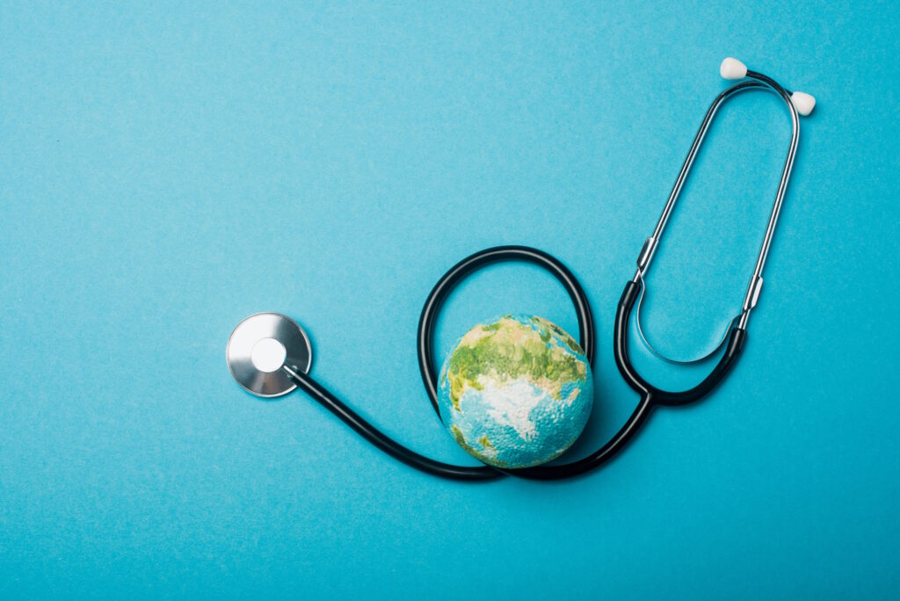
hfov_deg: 39.6
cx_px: 450
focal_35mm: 50
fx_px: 1251
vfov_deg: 27.0
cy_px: 300
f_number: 8
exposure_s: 1/200
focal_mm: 50
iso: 160
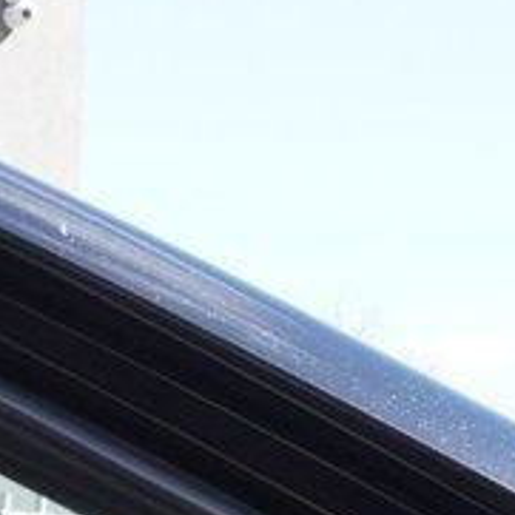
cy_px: 883
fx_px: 2424
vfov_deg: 11.4
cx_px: -640
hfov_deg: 10.7
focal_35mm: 144
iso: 800
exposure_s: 1/250
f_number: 9
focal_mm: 20
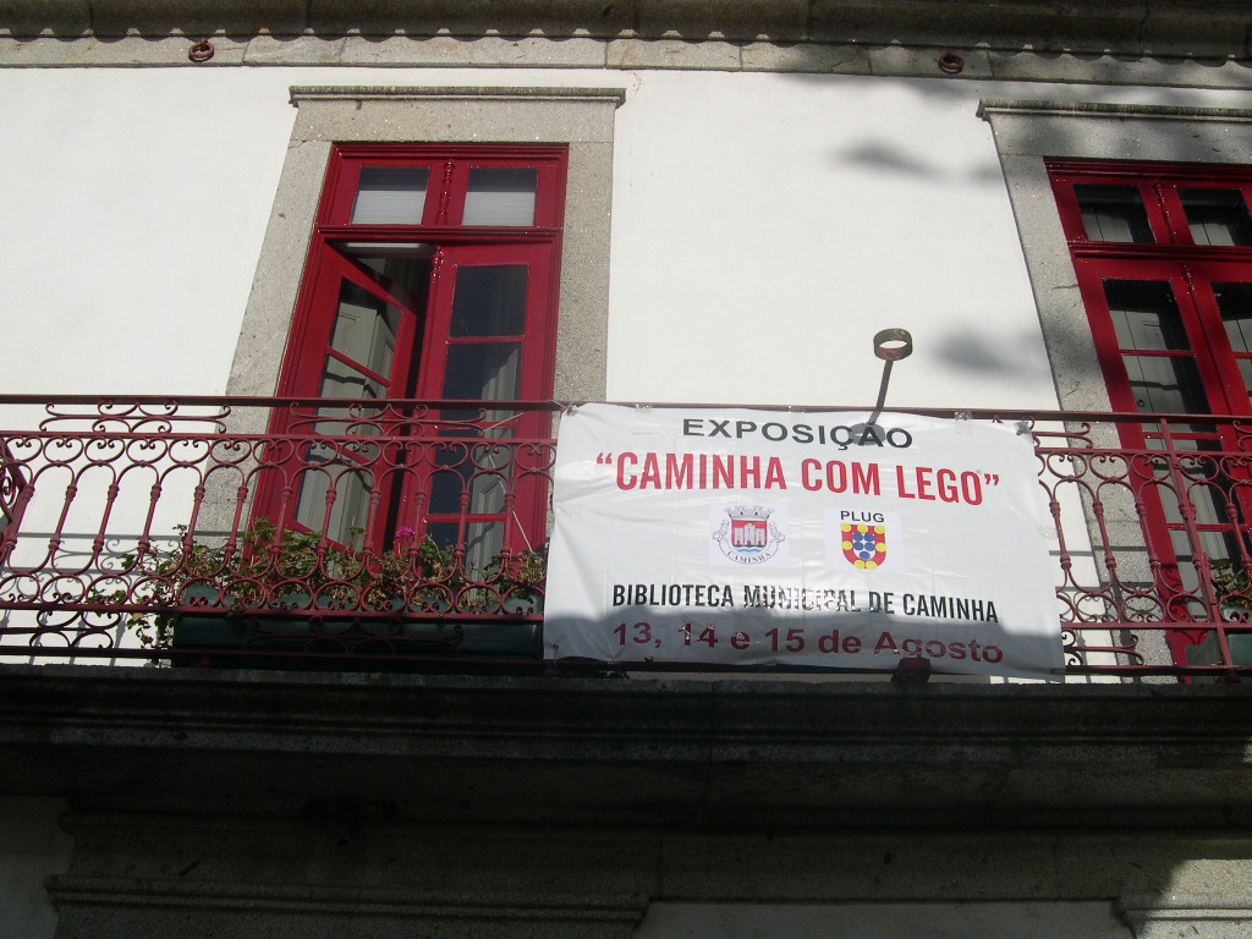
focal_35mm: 38
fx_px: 1374
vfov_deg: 37.7
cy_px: 470
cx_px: 626
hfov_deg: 49.0
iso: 100
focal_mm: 8
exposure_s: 1/353
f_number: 7.6
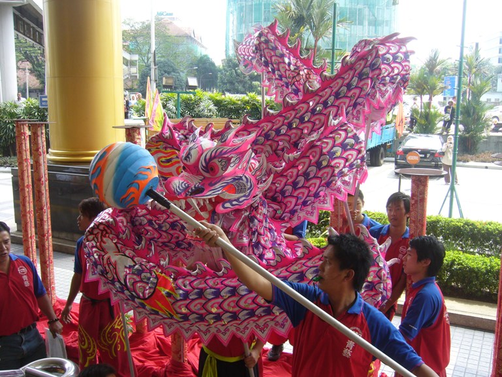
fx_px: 508
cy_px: 188
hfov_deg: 52.6
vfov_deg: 40.7
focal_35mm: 35
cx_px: 251
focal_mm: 5.8
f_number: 2.8
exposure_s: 1/125
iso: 80
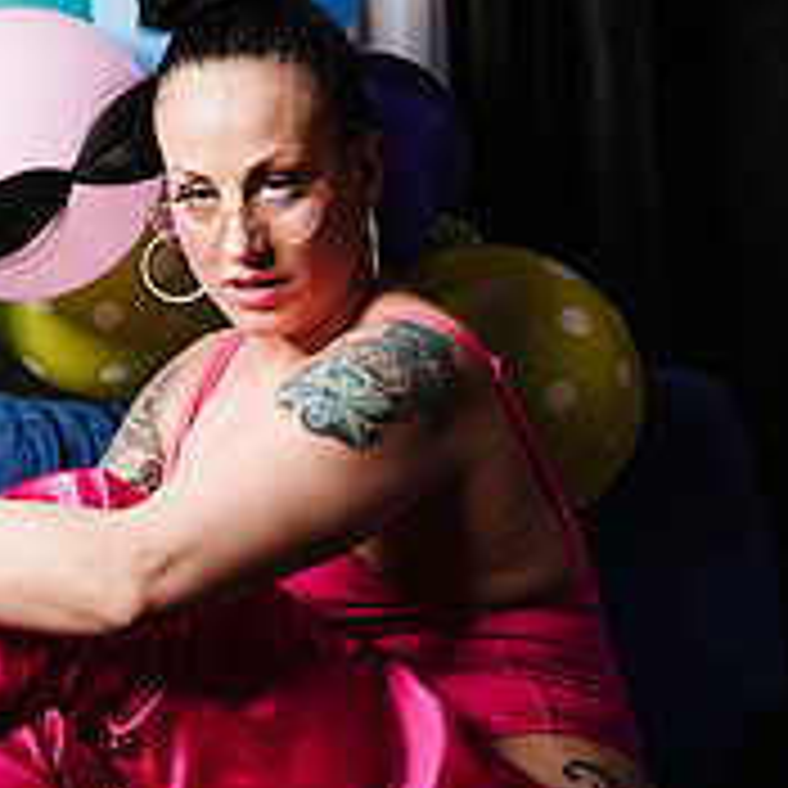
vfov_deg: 16.3
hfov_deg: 15.4
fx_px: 2756
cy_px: 394
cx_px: -293
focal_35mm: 107
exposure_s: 1/125
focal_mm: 38
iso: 64
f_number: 3.2
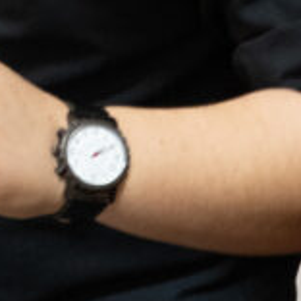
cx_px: -39
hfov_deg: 7.3
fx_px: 2341
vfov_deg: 7.1
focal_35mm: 238
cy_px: -264
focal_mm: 38
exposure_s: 1/40
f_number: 4
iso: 4000
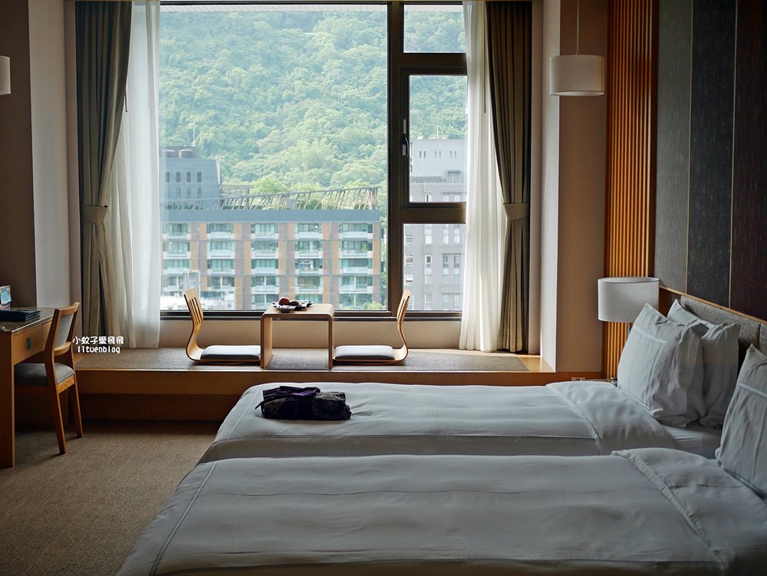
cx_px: 384
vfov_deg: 29.1
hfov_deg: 38.2
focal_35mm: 50
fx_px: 1108
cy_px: 288
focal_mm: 25
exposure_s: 1/500
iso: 200
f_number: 2.2
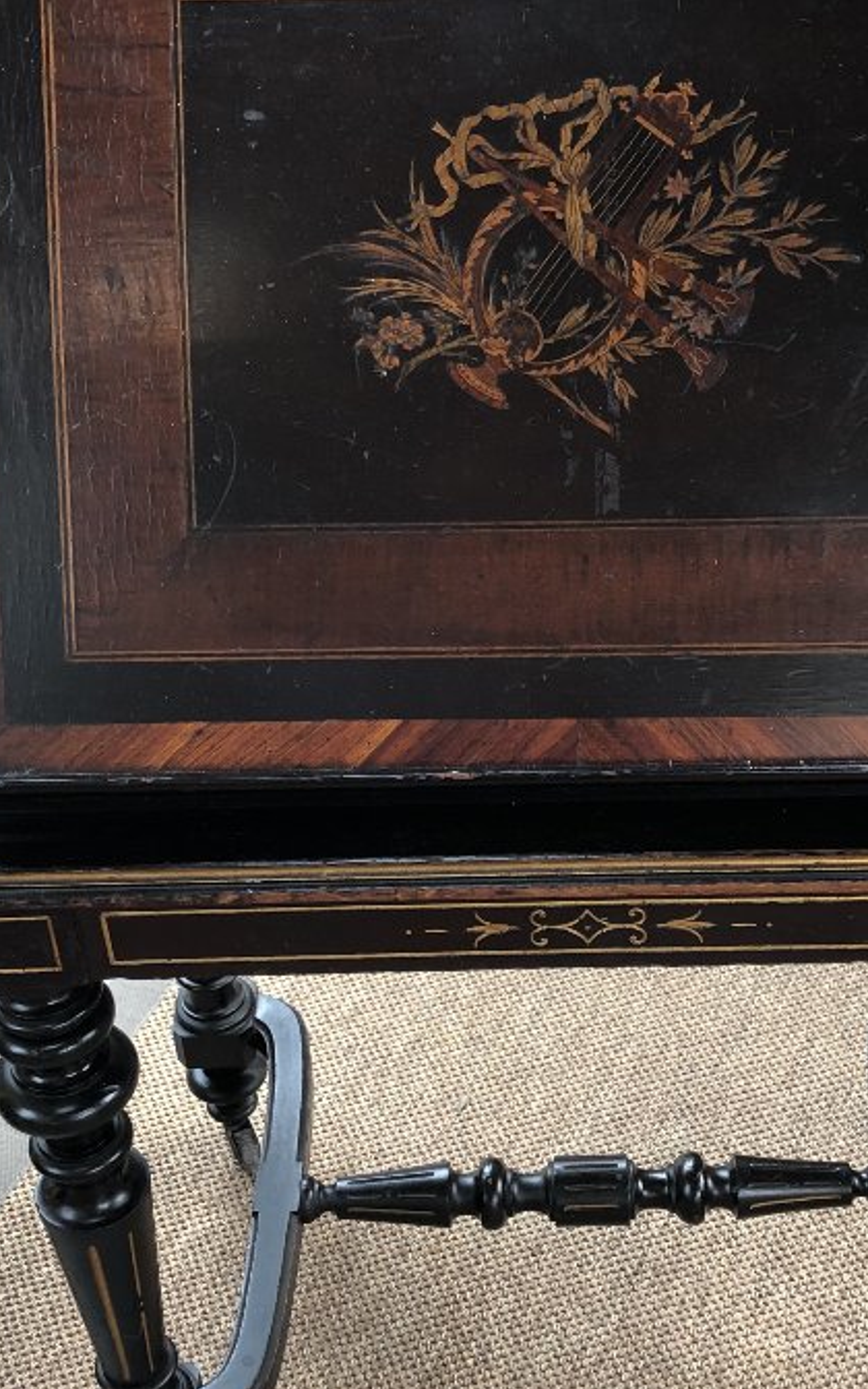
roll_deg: +2.8
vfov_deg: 38.2
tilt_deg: -39.5
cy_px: 740
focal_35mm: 53
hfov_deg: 24.4
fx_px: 2006
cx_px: 513
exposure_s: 1/33
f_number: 1.8
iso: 25
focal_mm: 3.99
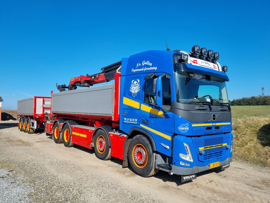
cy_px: 102
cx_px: 135
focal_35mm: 26
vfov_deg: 53.1
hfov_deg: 67.3
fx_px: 203
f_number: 1.8
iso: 50
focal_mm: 5.4
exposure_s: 1/3064
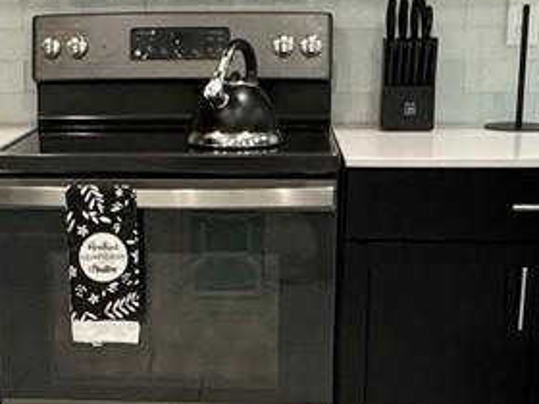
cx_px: 167
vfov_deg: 18.2
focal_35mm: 80
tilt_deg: -17.1
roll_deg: +0.5
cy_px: 341
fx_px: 1246
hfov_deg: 24.3
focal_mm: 2.22
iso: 400
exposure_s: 1/60
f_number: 2.2
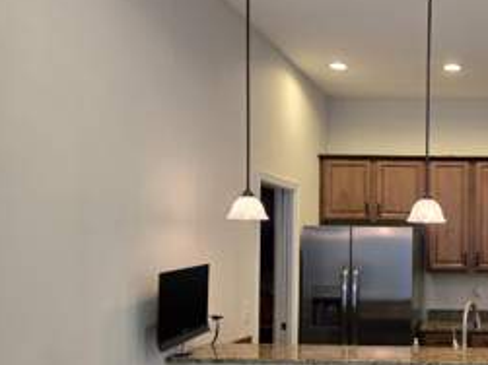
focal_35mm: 44
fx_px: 620
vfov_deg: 32.2
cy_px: 273
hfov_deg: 39.3
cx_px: 457
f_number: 1.8
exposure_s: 1/120
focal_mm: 5.4
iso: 250
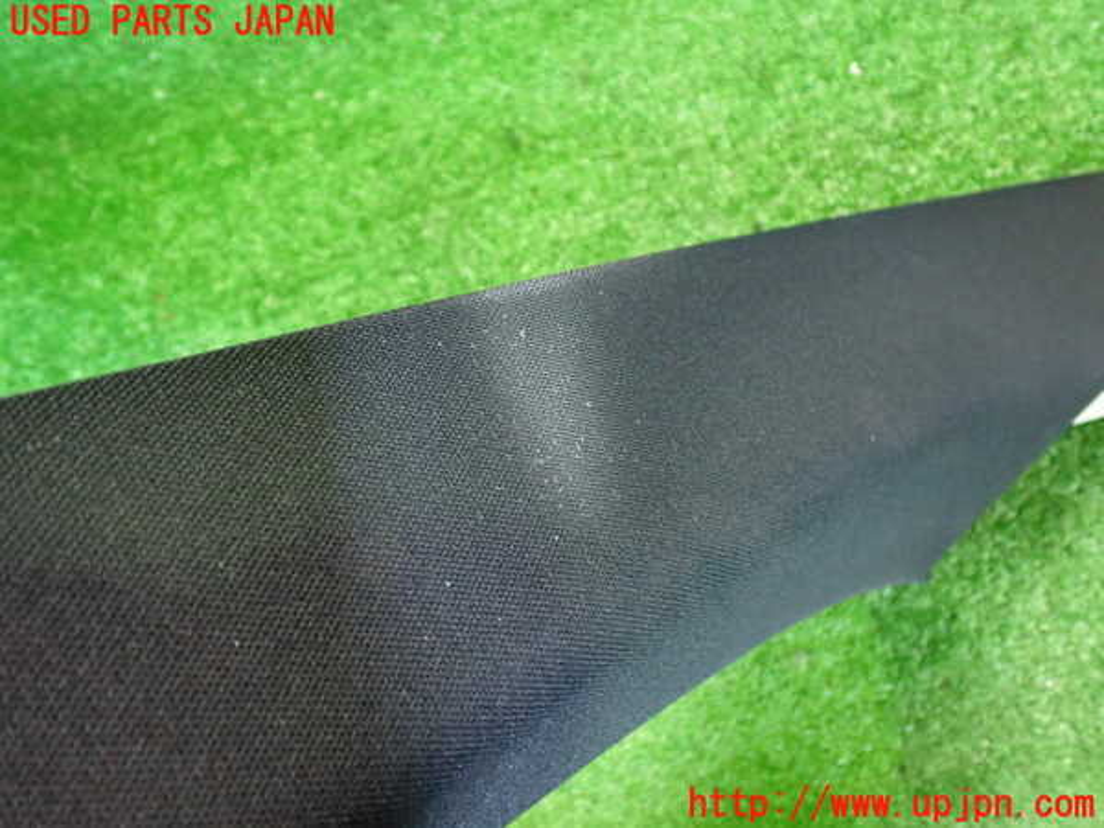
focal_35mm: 30
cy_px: 414
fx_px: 957
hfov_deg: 60.0
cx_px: 552
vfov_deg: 46.8
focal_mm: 5.4
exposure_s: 1/30
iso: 800
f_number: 2.3
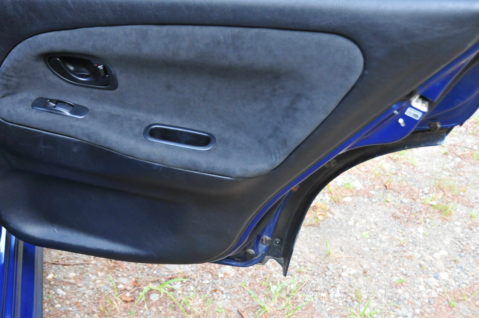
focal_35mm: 53
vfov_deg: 25.6
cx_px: 211
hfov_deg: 37.7
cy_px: 152
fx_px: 700
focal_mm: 27
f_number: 4
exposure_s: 1/40
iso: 800
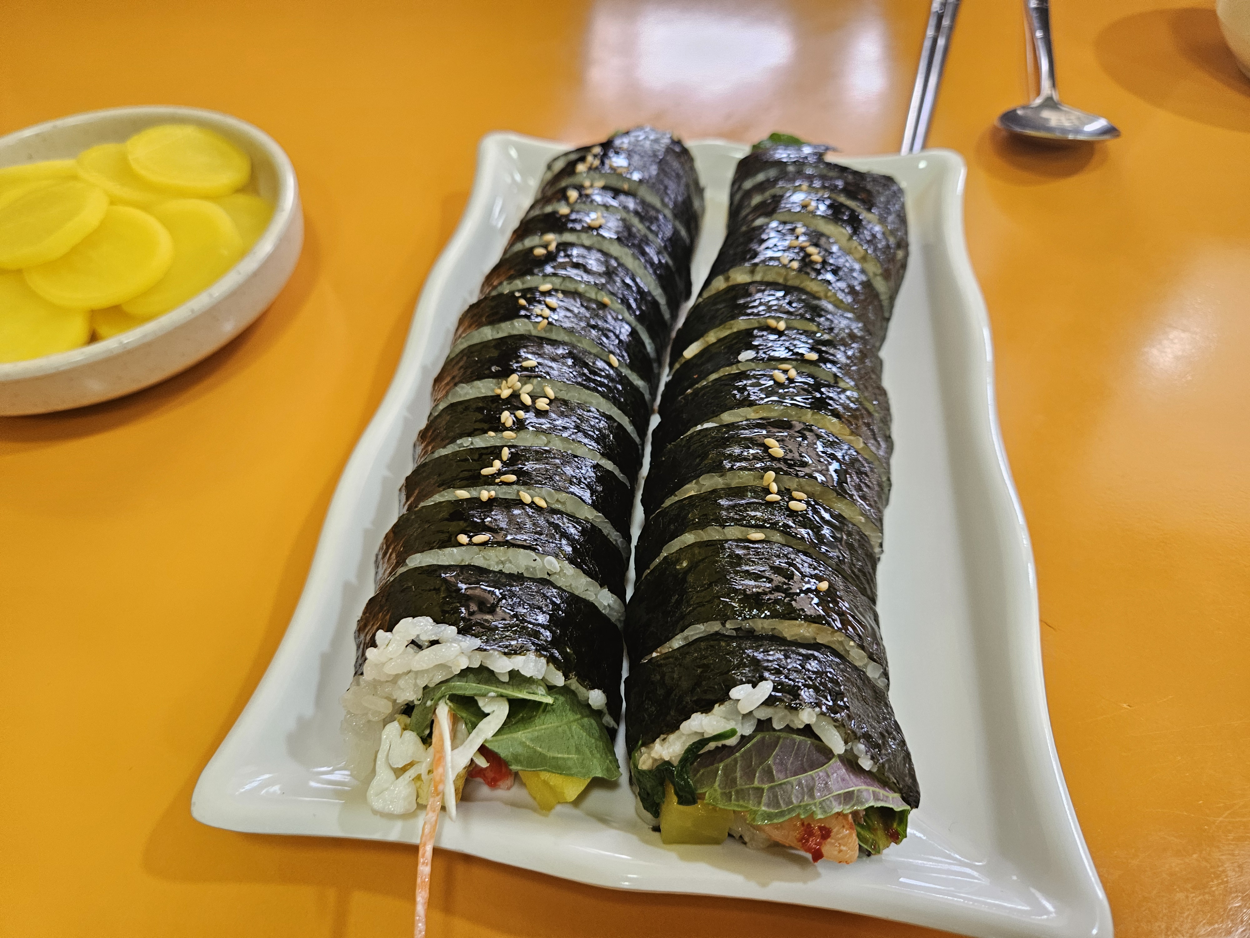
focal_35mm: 23
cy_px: 469
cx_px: 625
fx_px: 831
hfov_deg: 73.9
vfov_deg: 58.9
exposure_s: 1/120
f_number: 1.8
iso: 200
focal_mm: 5.4
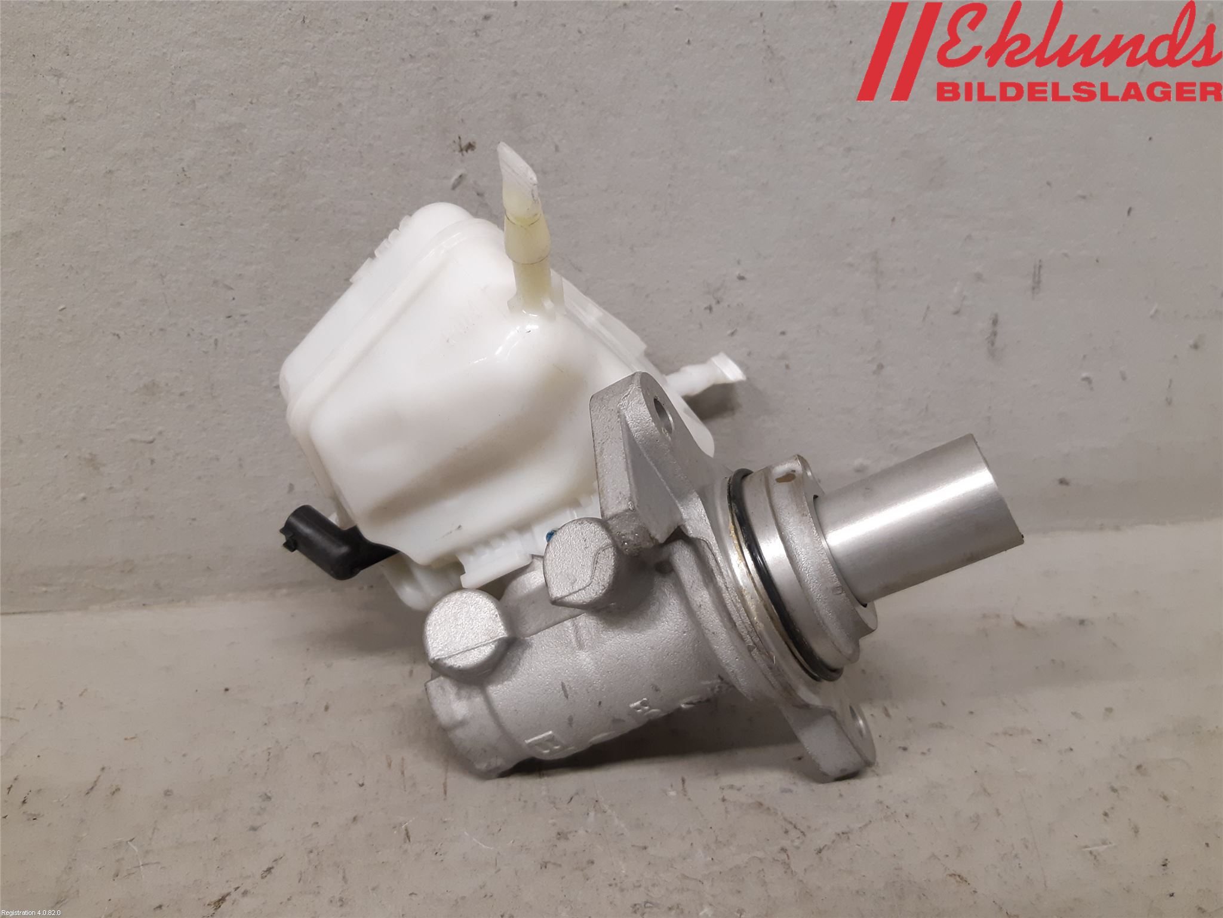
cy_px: 459
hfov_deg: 67.3
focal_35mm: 26
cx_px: 612
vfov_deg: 53.1
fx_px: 919
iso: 160
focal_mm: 3.93
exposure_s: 1/50
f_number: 1.7
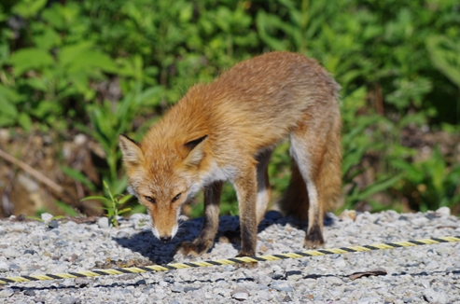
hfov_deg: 6.0
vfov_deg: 4.0
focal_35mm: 345
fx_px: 4397
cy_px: 152
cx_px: 230
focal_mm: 230
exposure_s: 1/320
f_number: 8
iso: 100
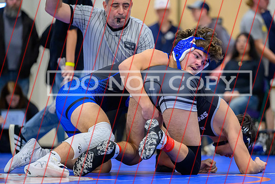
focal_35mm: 186
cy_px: 87
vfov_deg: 7.4
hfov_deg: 11.1
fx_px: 1421
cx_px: 149
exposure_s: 1/640
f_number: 2.8
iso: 6400
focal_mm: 160
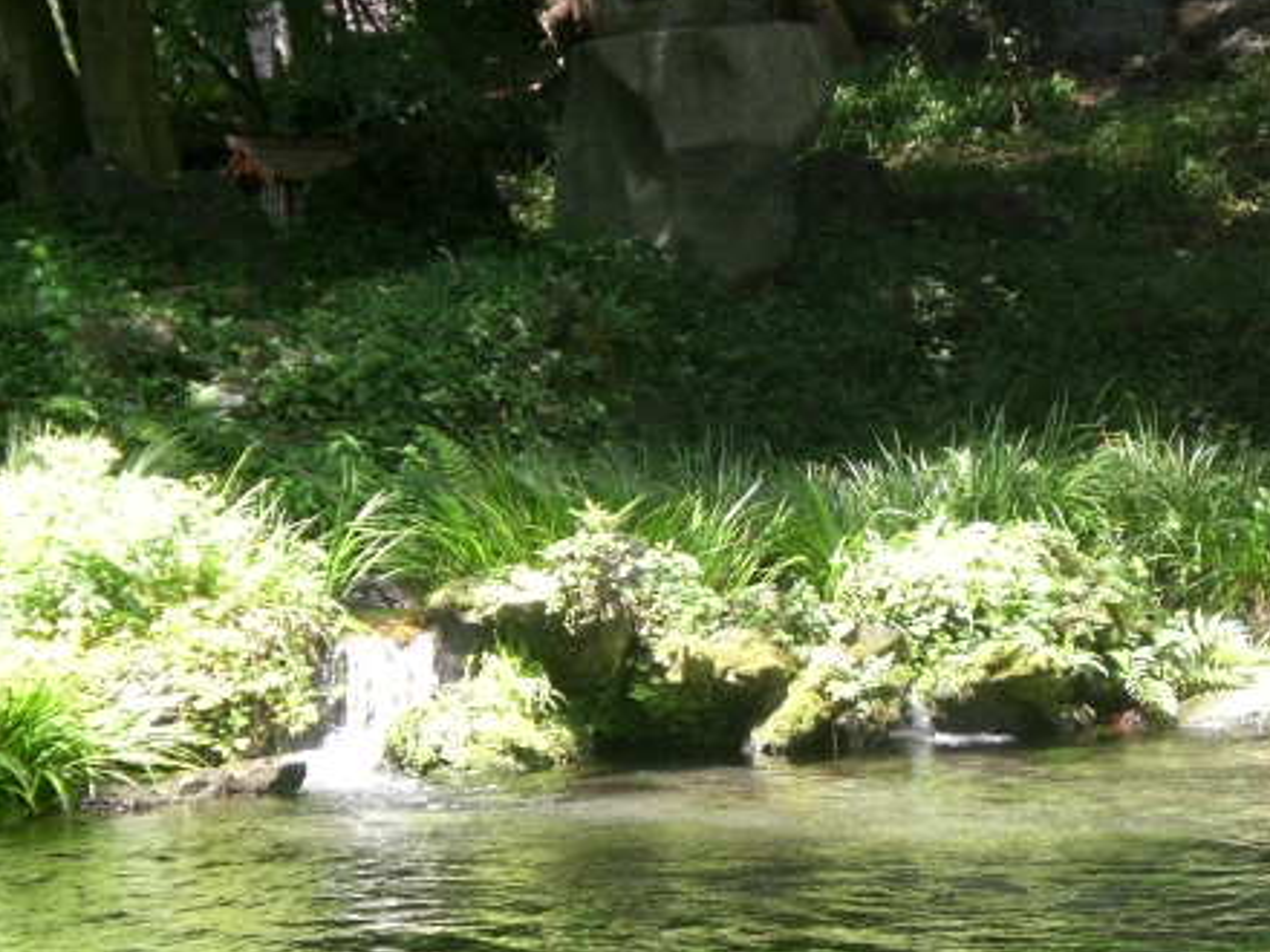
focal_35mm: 109
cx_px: 681
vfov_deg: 13.6
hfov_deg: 18.0
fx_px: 3999
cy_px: 586
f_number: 4.5
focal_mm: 12.47
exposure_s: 1/160
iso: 200
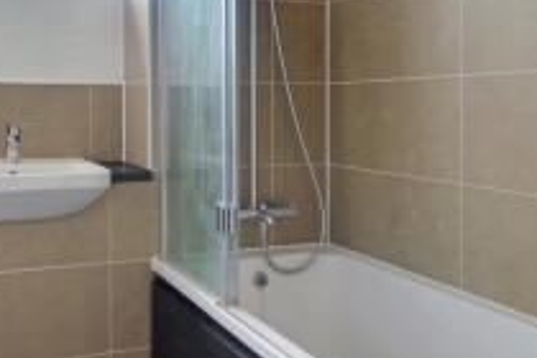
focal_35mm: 34
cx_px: 141
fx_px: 507
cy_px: 63
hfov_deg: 53.5
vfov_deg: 37.3
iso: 400
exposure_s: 1/13
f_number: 4
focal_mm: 10
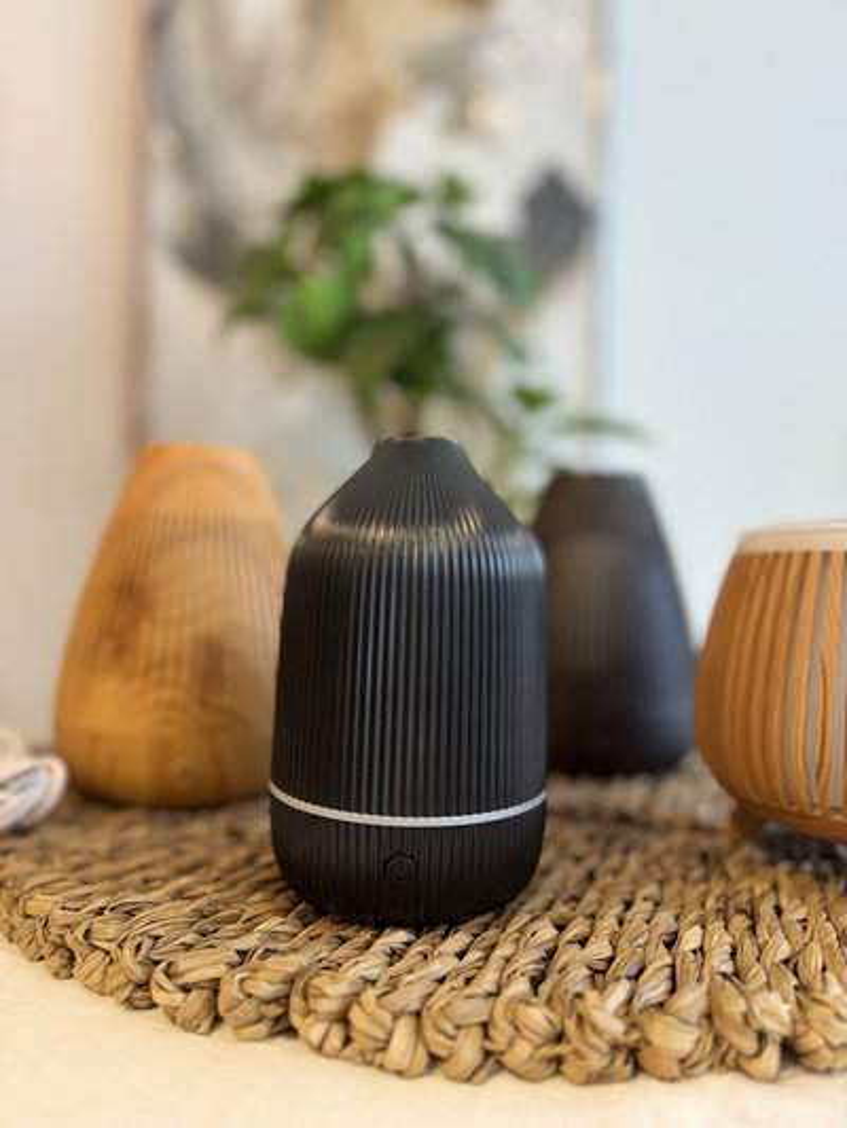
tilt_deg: -1.1
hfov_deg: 56.8
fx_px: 783
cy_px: 564
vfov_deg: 71.6
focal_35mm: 24
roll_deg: -1.7
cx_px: 424
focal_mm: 6.76
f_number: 1.78
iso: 125
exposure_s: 1/50
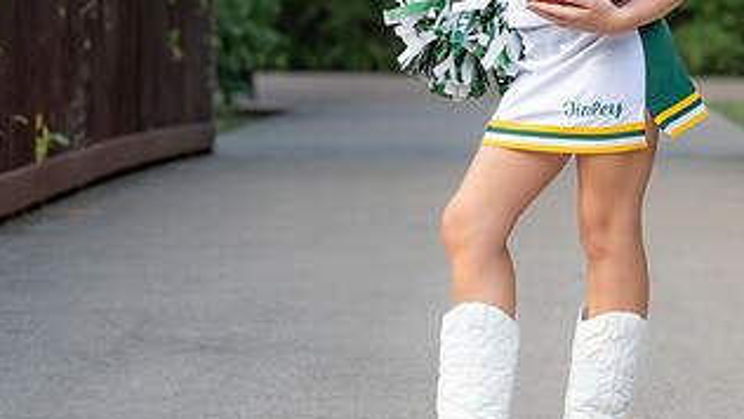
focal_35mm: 188
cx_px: 679
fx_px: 3710
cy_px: 19
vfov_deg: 6.4
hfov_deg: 11.4
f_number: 2.8
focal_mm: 70
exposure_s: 1/1000
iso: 640
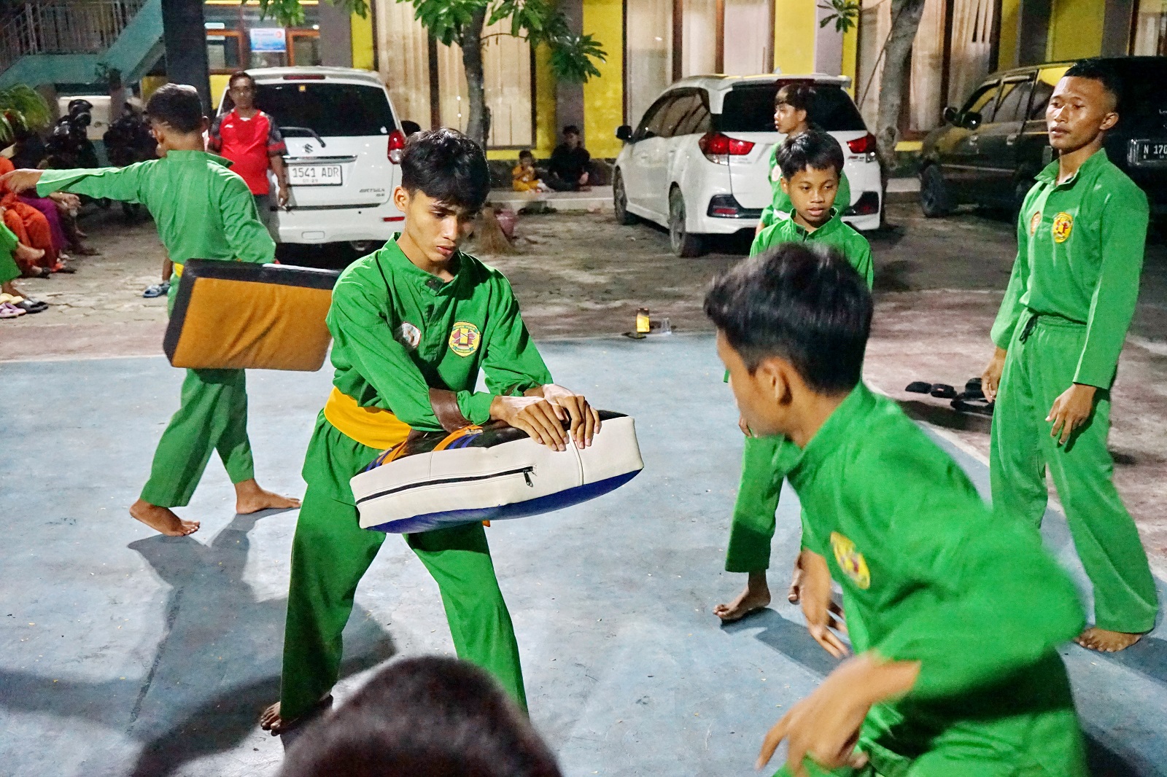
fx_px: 1167
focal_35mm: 36
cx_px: 584
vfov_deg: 36.9
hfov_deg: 53.1
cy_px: 388
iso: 6400
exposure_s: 1/80
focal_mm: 36
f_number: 5.6
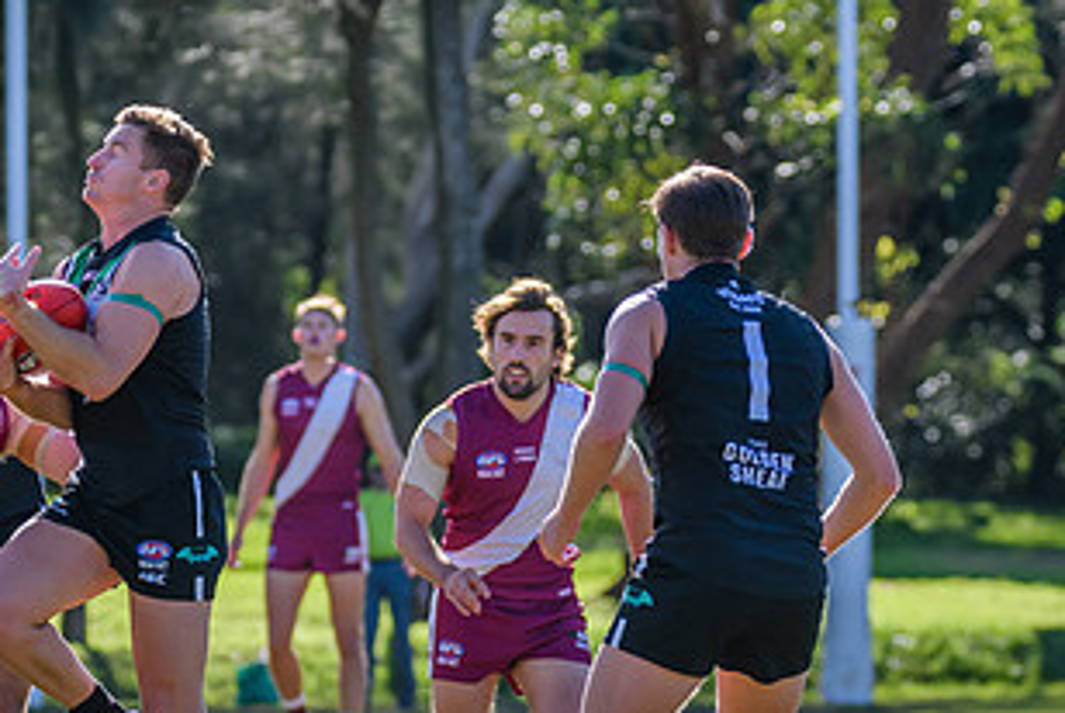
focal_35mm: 535
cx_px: 350
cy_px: 529
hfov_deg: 3.8
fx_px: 15842
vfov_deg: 2.6
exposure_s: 1/1600
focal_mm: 210
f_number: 6.3
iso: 800
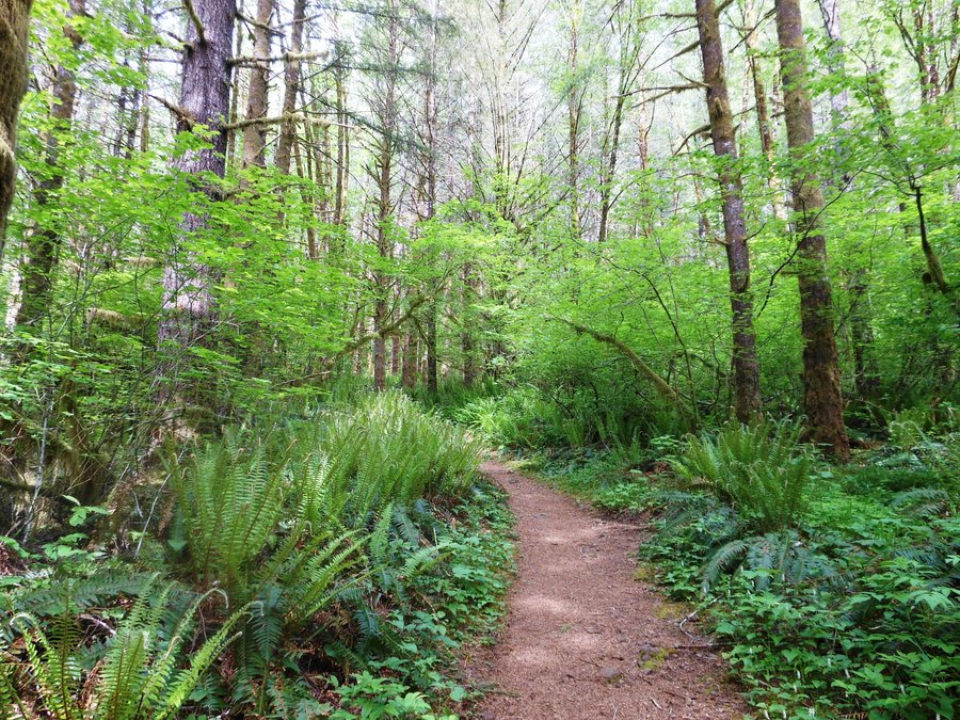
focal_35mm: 25
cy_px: 360
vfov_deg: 54.9
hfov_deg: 69.4
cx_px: 480
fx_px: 693
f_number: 3.2
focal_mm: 4.5
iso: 80
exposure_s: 1/30
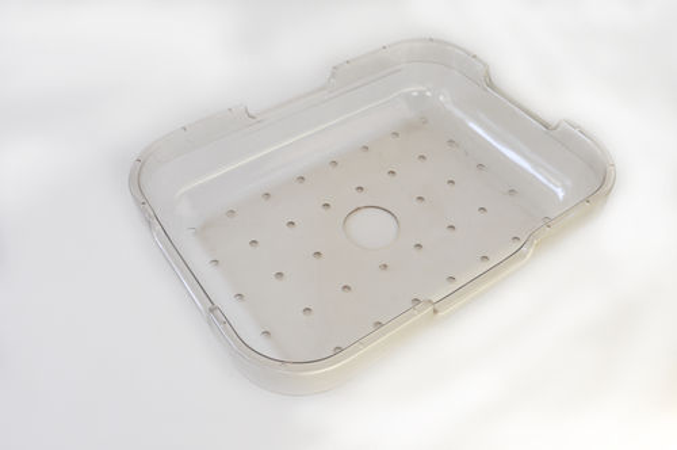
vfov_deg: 39.9
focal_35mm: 33
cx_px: 338
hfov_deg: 57.3
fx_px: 620
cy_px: 225
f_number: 6.3
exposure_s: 1/160
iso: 200
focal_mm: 22
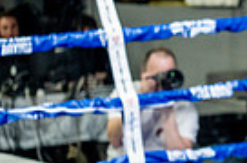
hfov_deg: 9.1
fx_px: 1465
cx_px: 474
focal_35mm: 214
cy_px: 151
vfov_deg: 6.4
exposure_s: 1/800
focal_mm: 50
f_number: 2
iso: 4000
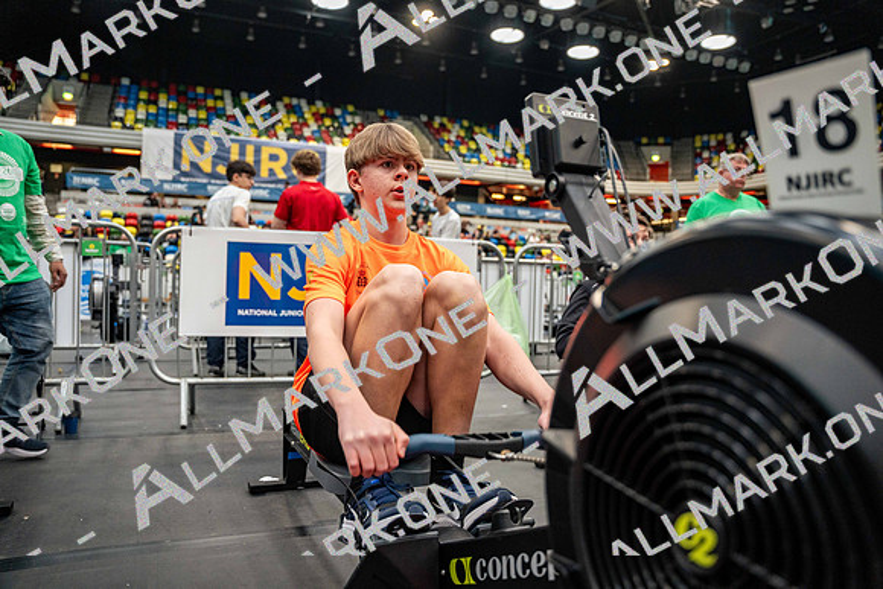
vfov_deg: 48.6
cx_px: 442
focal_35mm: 27
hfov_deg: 68.2
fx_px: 653
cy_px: 294
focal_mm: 26.6
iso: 1600
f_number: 2.8
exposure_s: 1/200
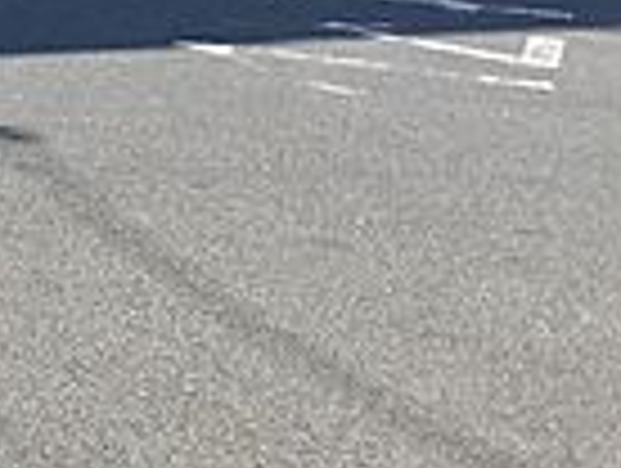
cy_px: -382
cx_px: -428
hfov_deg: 14.2
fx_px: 2264
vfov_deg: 11.0
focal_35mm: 126
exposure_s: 1/1166
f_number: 2.2
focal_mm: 4.15
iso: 25
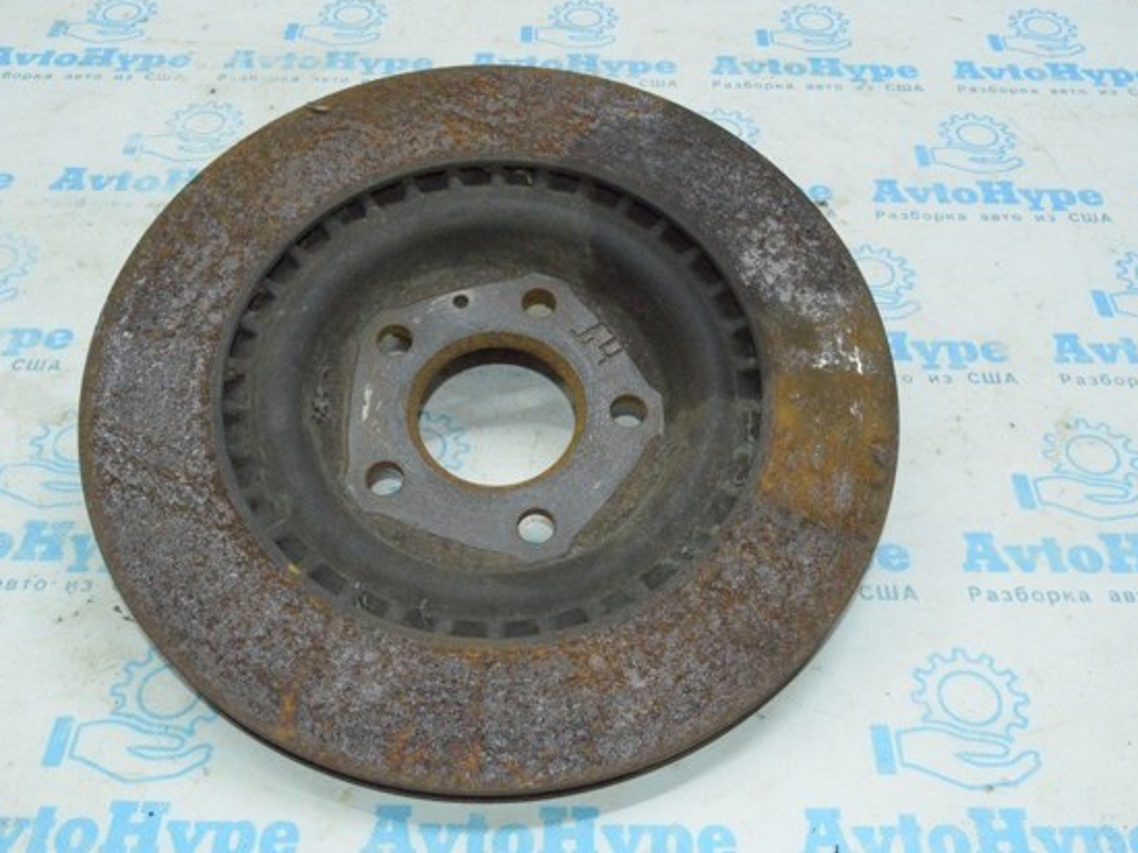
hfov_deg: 48.4
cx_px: 565
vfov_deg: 37.2
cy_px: 432
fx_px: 1267
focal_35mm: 39
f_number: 16
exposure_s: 1/125
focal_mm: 23
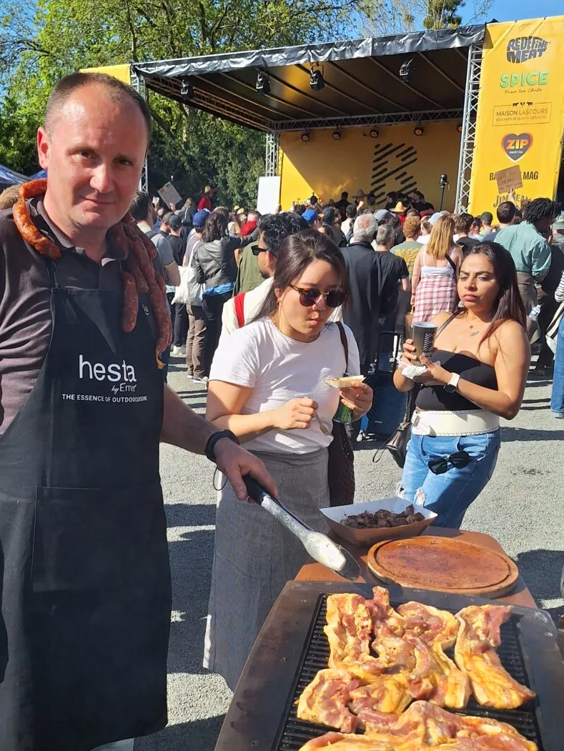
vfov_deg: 52.3
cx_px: 197
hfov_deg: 40.3
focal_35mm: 35
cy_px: 448
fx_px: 760
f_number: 1.8
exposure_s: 1/2222
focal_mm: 5.54
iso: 40
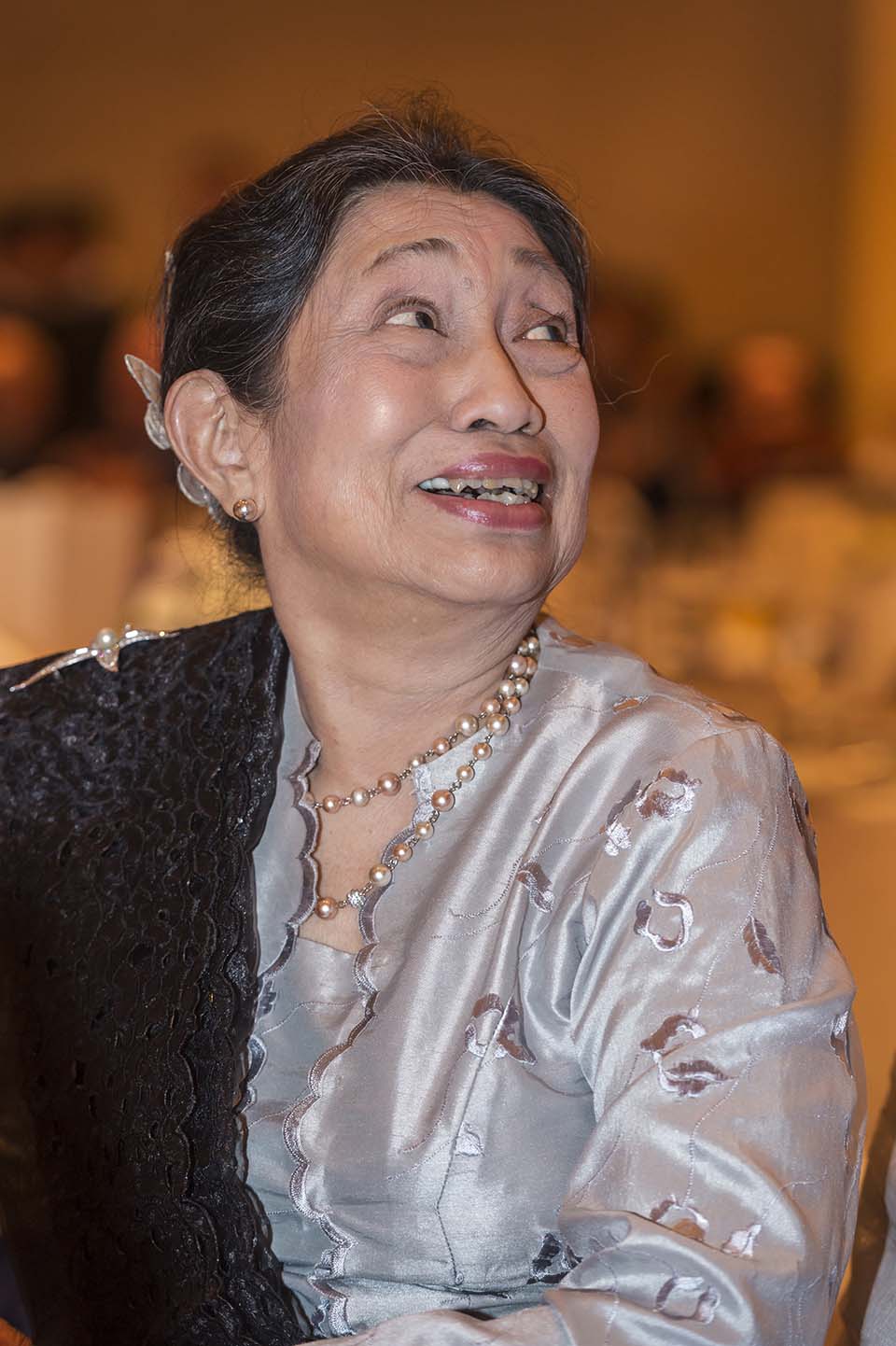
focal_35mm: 140
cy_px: 673
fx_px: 5231
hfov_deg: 9.8
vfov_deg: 14.7
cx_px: 448
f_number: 5.6
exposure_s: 1/125
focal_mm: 140
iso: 1600
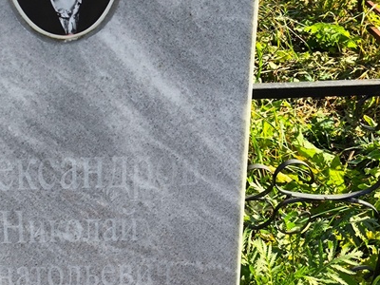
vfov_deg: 14.7
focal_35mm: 100
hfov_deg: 19.3
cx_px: 36
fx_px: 1098
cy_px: 217
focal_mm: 4.71
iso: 50
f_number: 1.7
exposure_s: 1/532
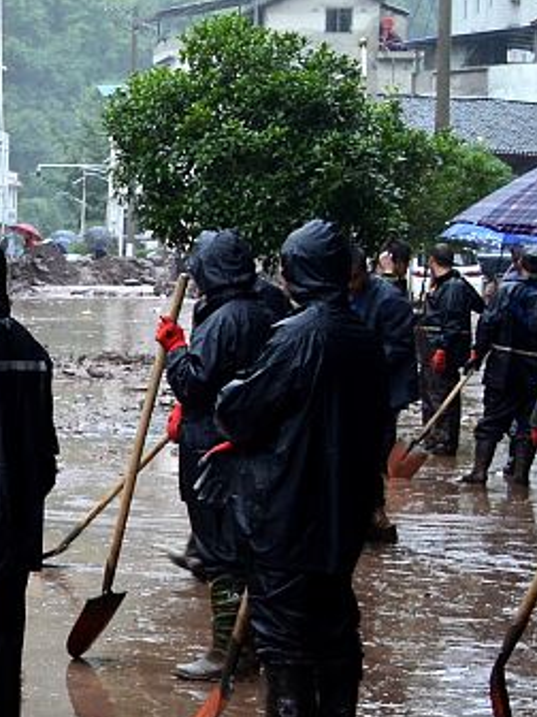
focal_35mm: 113
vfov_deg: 17.4
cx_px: -733
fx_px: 2337
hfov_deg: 11.1
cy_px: 285
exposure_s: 1/60
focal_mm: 22
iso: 800
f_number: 8
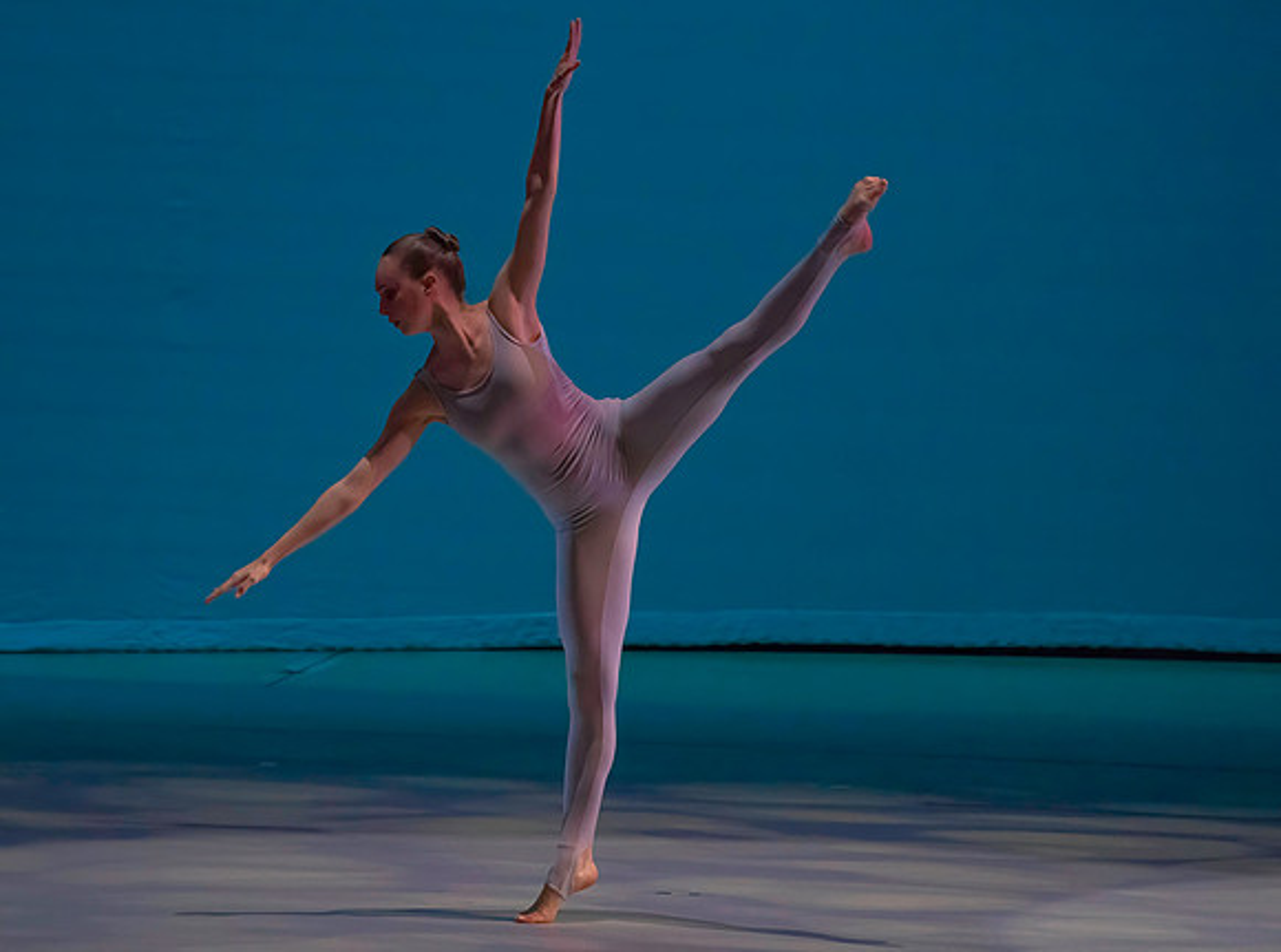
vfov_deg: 4.0
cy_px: 503
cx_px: 492
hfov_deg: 5.4
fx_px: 13664
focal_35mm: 370
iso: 16000
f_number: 5.6
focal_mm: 303
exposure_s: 1/400
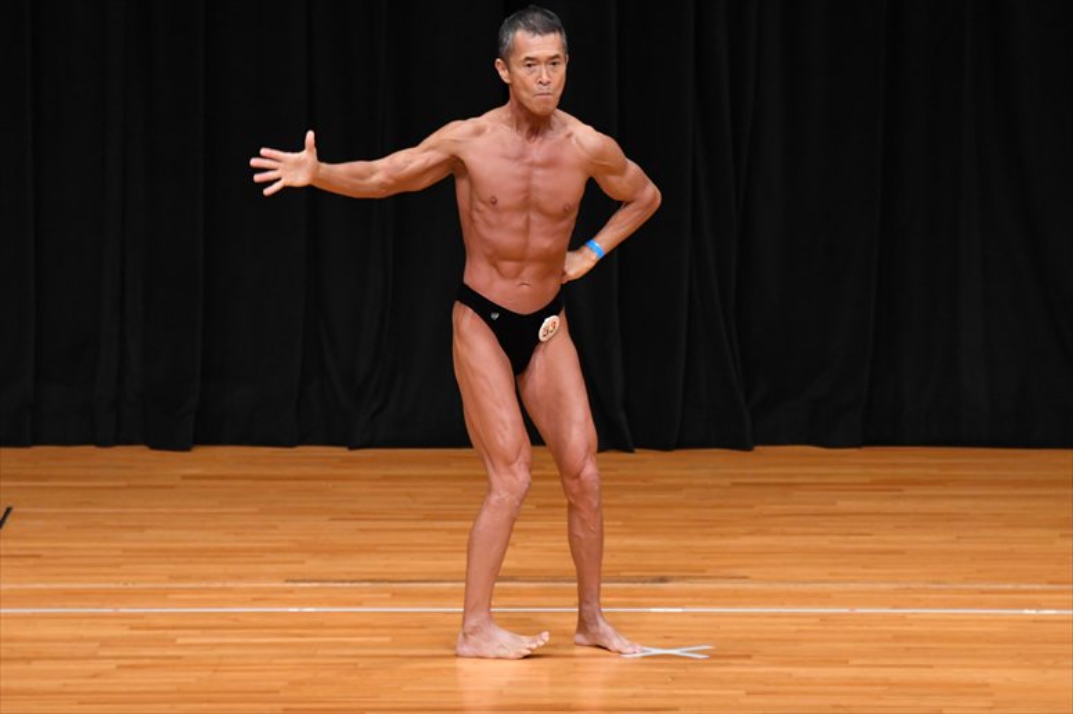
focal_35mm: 285
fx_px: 8491
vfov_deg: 4.8
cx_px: 536
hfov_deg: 7.2
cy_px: 357
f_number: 5.6
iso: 3200
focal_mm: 190
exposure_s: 1/400
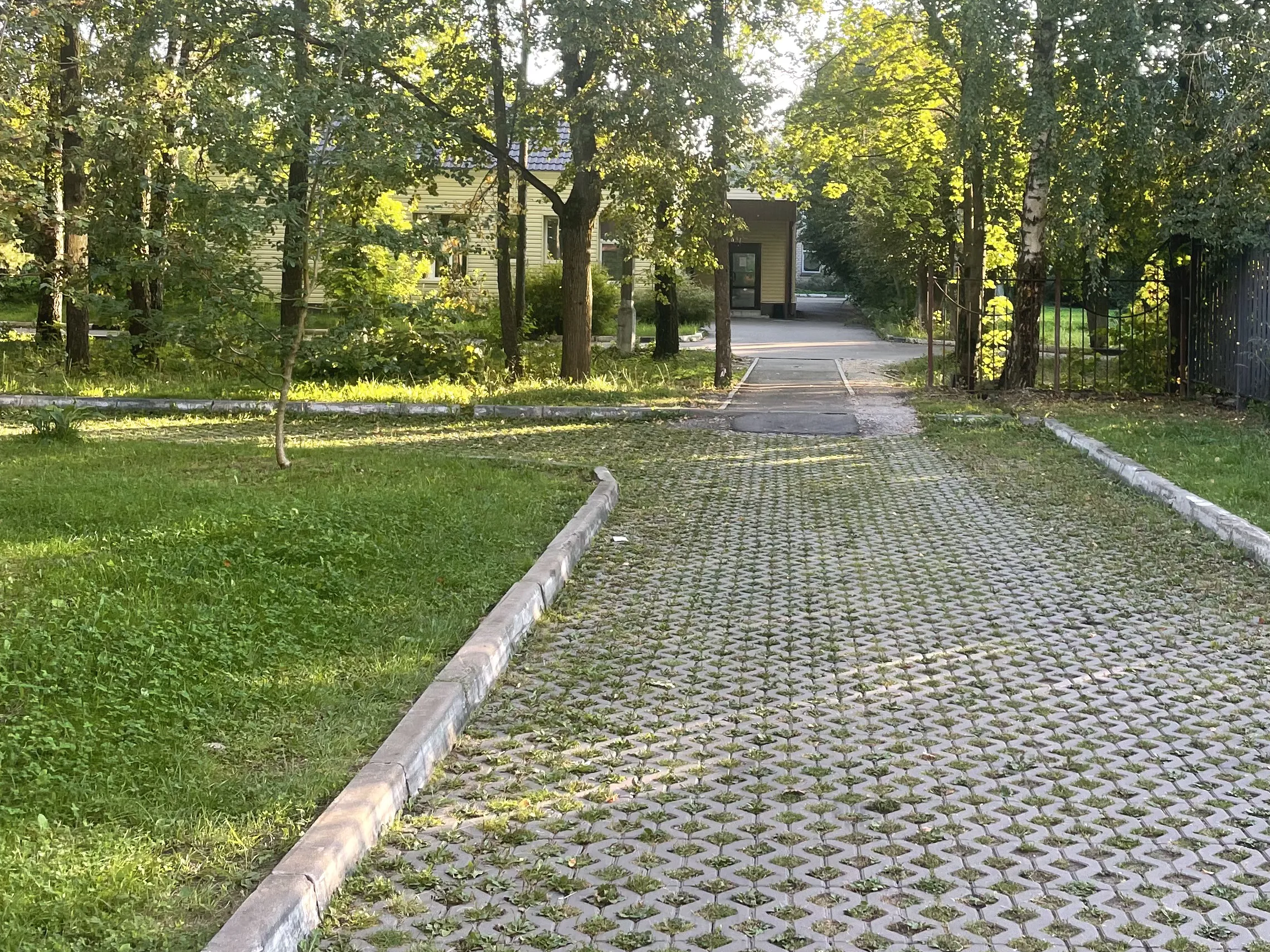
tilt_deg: +0.7
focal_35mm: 46
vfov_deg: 31.2
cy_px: 292
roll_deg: -0.8
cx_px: 860
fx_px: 1688
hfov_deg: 40.7
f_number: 1.6
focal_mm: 4.2
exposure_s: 1/127
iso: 32
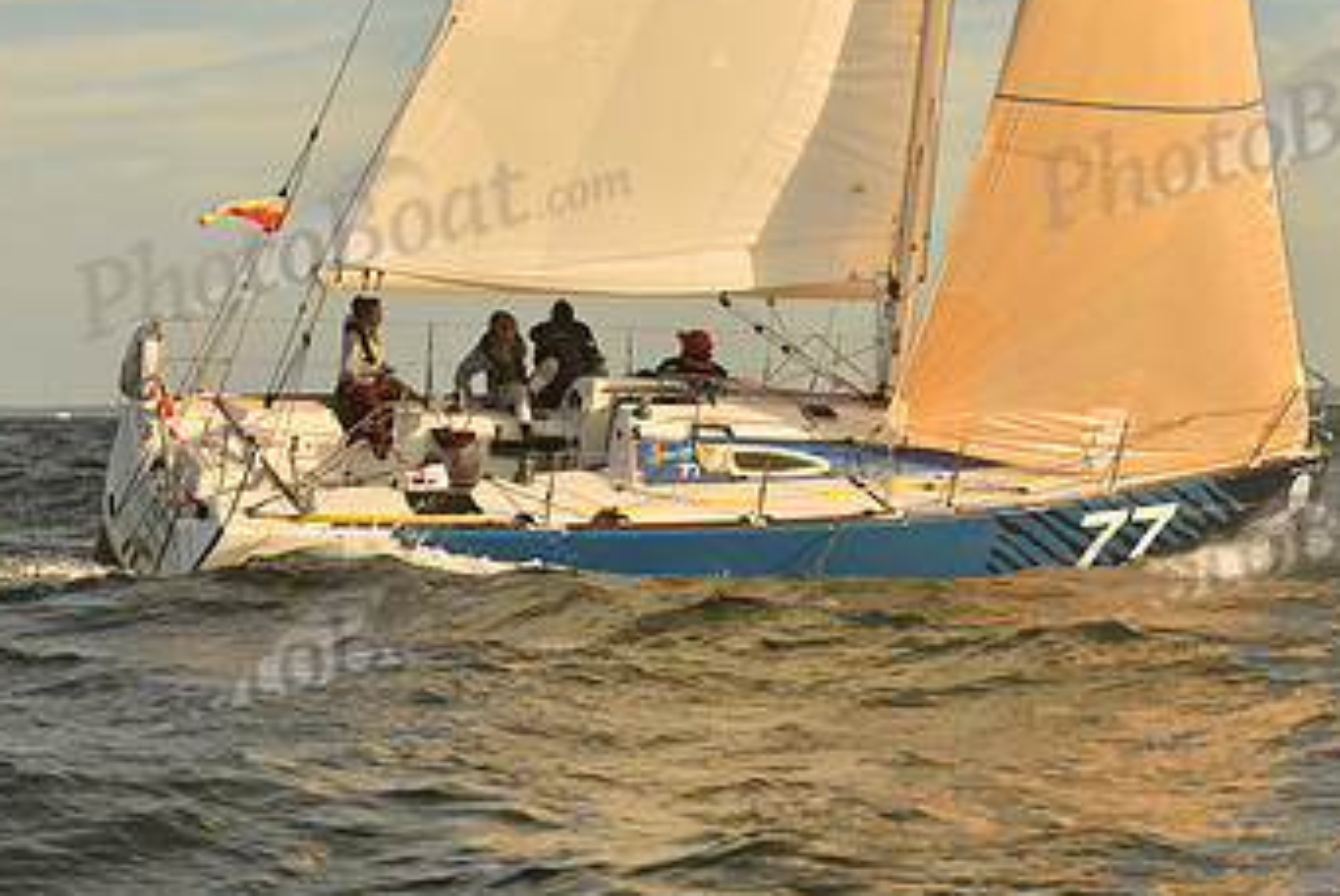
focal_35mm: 119
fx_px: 4433
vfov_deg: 11.5
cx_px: 837
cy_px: 387
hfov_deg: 17.2
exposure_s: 1/640
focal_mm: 70
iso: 250
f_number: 5.6
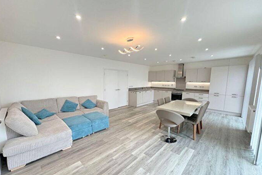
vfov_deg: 77.2
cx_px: 130
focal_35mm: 15
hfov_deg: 100.4
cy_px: 94
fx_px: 109
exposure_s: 1/100
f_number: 2.2
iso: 320
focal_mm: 2.22
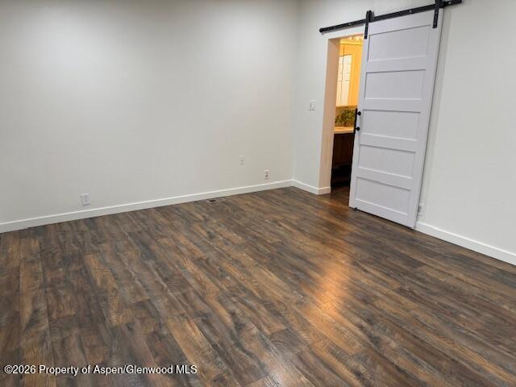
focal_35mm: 24
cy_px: 194
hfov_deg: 71.6
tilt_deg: -14.6
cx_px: 258
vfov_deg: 56.8
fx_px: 358
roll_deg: +0.5
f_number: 1.78
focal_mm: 6.76
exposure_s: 1/60
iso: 125
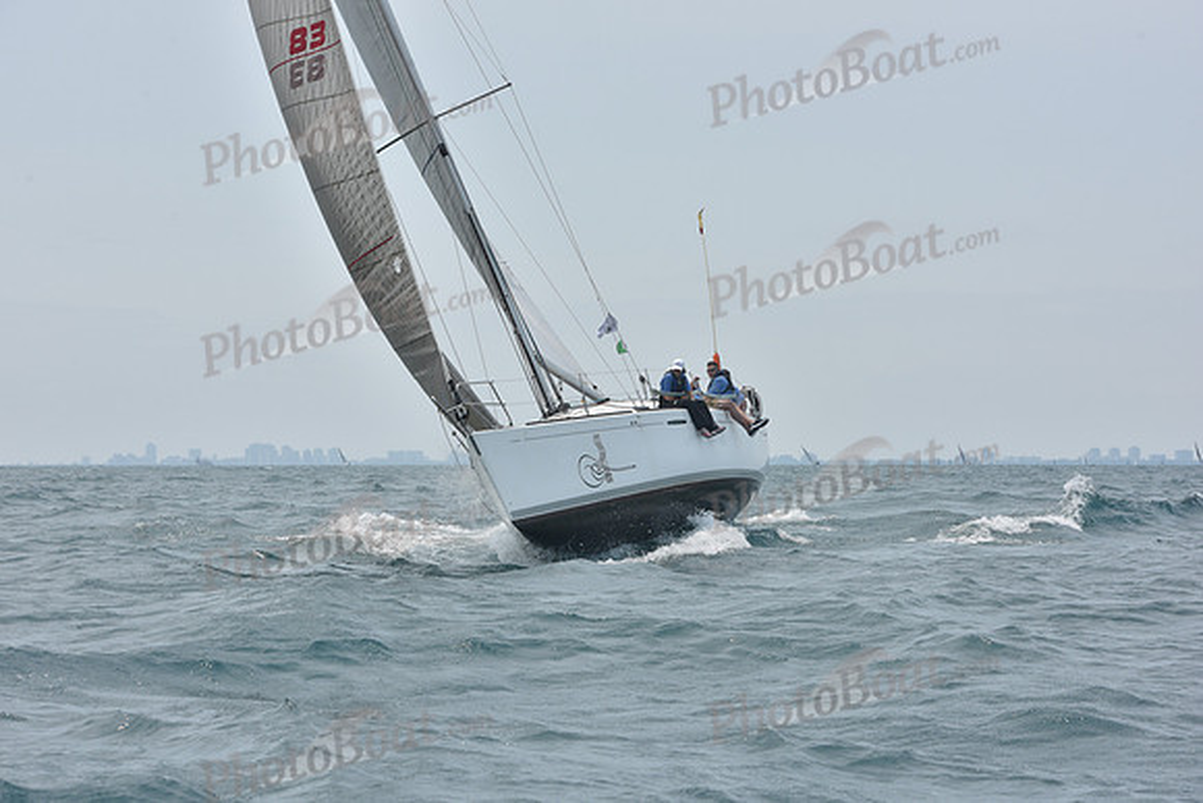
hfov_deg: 20.4
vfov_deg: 13.7
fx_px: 3342
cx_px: 602
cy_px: 402
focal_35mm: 100
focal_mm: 100
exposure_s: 1/800
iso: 250
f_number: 11
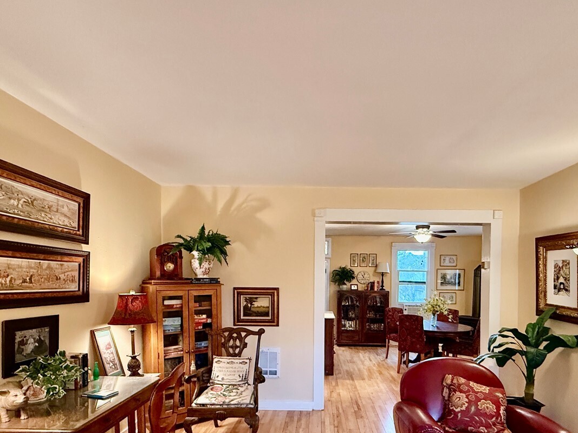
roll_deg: -1.1
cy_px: 290
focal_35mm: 21
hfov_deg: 78.9
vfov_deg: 61.8
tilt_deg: -1.4
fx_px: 351
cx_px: 303
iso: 800
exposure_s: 1/60
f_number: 2.2
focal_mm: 2.22
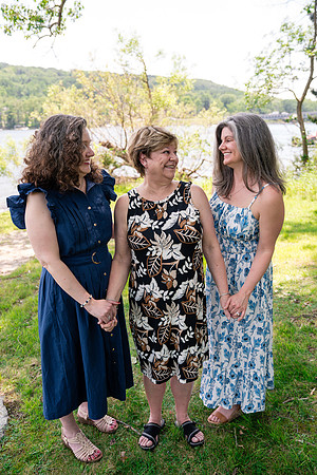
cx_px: 158
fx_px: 383
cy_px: 238
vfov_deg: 63.7
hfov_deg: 45.0
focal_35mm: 29
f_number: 3.2
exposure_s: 1/250
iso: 125
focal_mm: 29
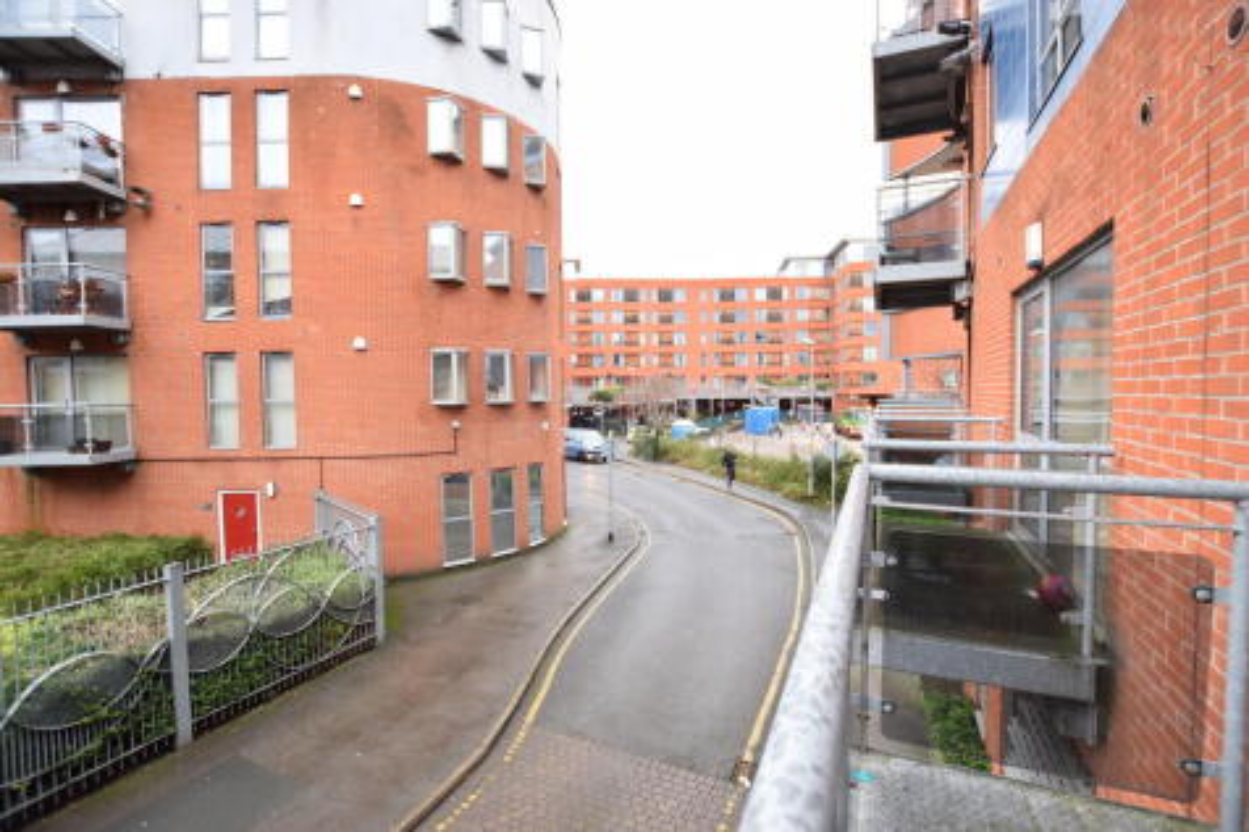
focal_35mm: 15
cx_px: 624
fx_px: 520
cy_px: 416
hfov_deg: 100.4
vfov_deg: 77.3
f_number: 3.5
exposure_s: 1/30
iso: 400
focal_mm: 10
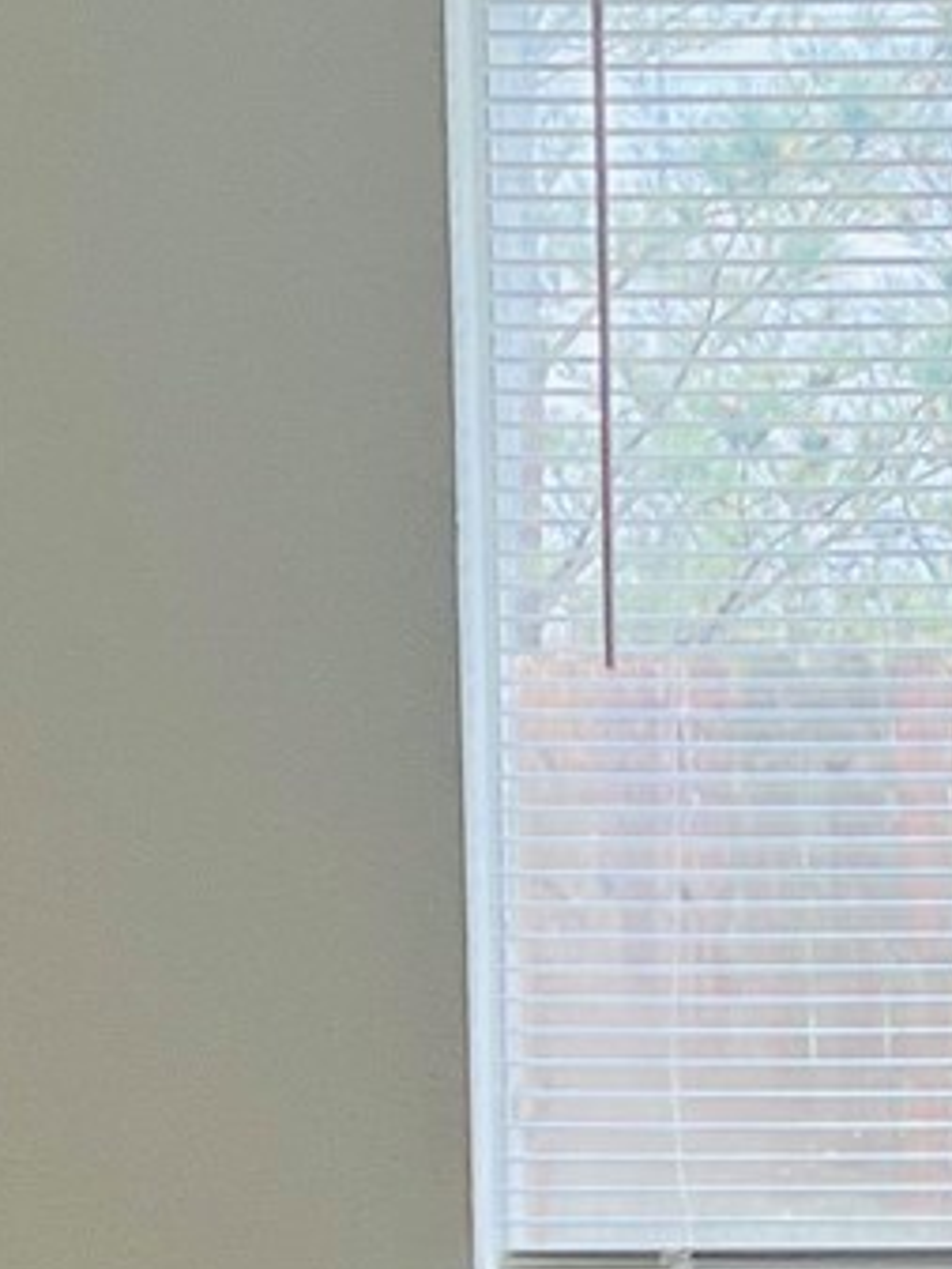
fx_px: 5790
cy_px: 1197
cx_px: 1362
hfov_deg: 9.2
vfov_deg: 12.4
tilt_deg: -2.6
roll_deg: +0.3
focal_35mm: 158
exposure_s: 1/101
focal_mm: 5.7
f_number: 1.5
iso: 125
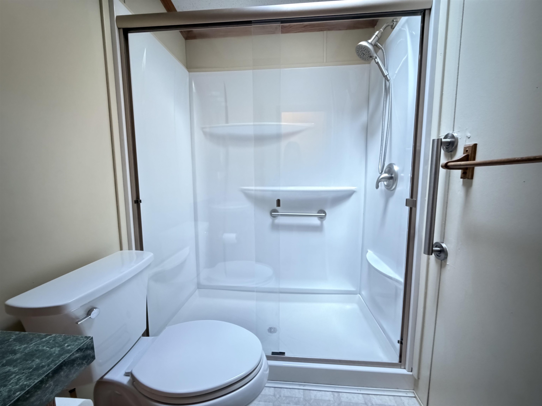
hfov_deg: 102.1
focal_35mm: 14
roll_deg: +1.1
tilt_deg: -6.0
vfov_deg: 85.7
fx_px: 219
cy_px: 203
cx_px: 271
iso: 3200
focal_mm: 2.22
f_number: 2.2
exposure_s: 1/30
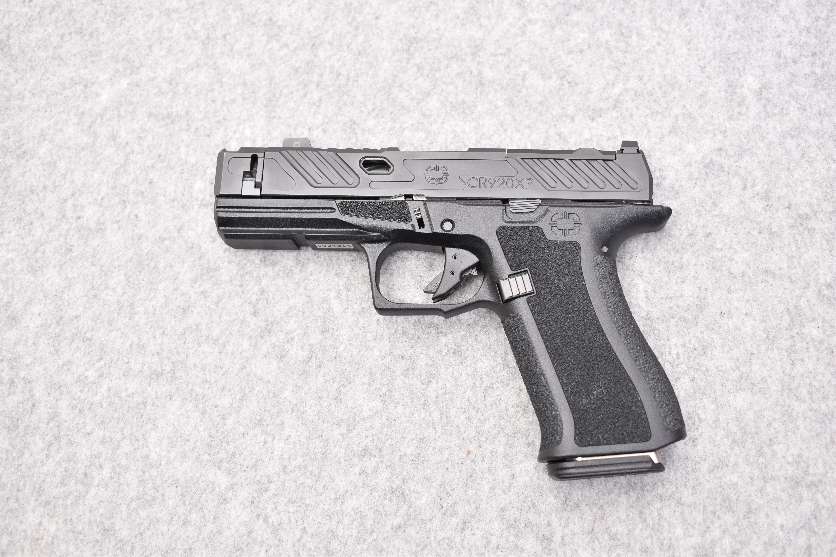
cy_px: 278
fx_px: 975
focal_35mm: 42
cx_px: 418
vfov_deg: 31.9
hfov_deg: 46.4
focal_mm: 28
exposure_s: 1/100
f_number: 5.6
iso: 400
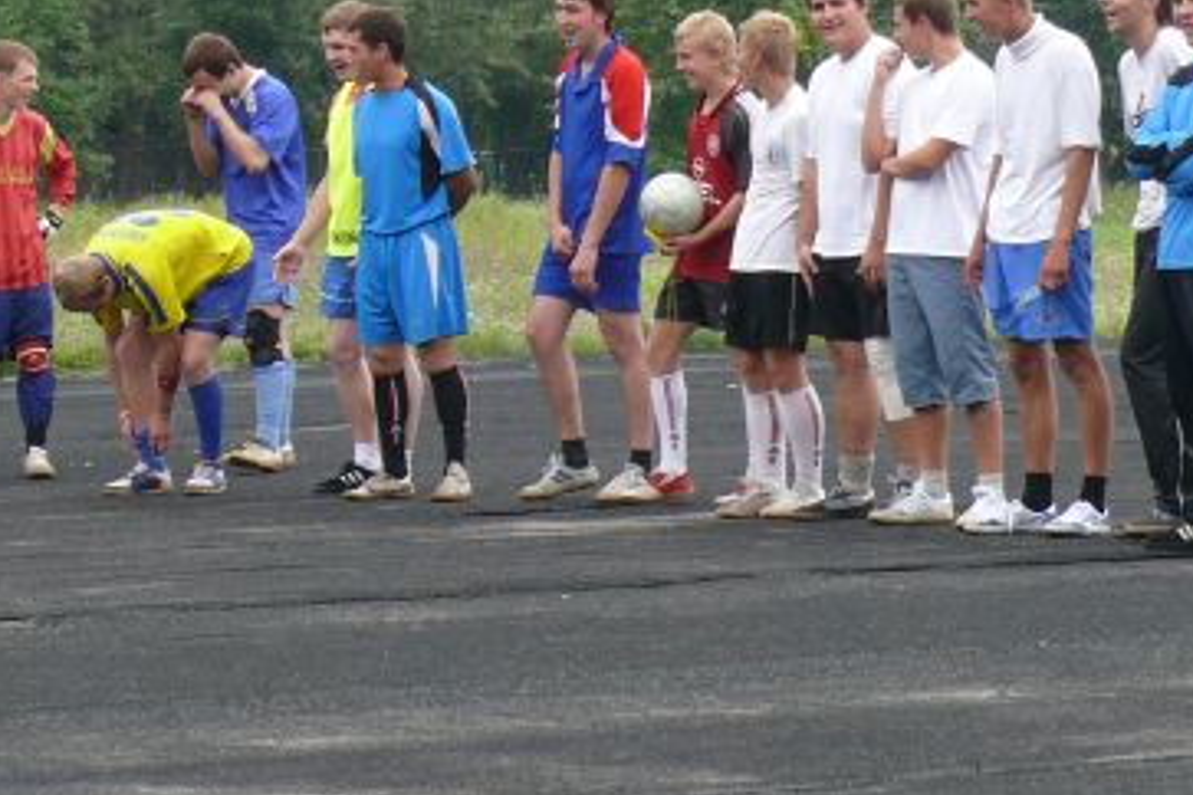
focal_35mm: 198
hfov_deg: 10.4
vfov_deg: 6.9
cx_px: 503
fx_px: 6561
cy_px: 159
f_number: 4
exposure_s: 1/160
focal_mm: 15.2
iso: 100
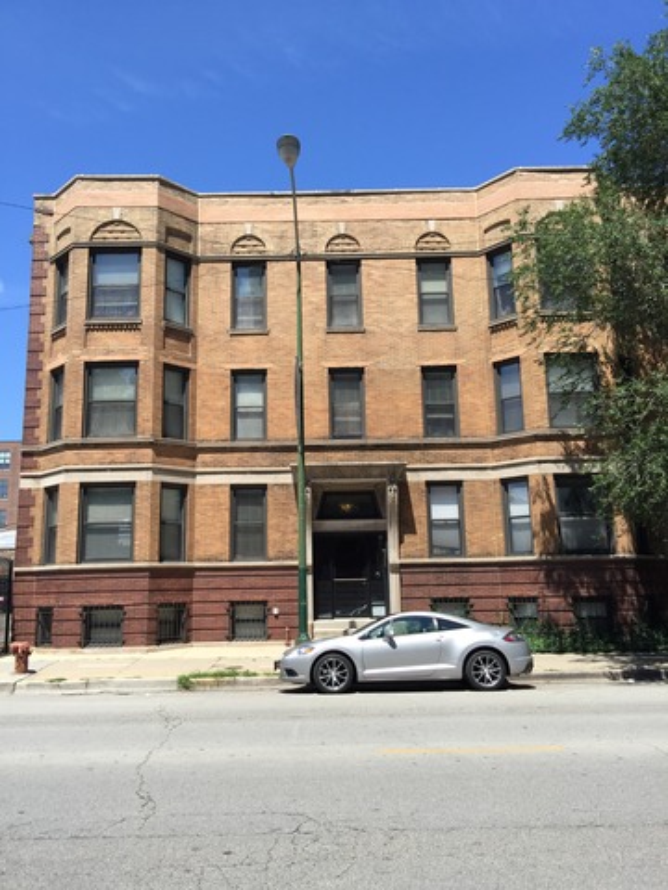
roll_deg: +1.6
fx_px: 746
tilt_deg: +11.4
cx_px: 334
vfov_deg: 61.7
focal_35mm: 29
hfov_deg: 48.2
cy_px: 445
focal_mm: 4.15
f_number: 2.2
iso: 32
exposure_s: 1/1464
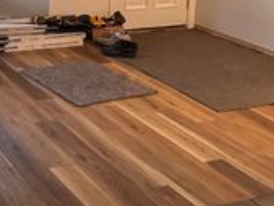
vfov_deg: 19.2
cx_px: -45
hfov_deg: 25.0
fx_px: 562
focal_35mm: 71
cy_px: -62
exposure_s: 1/60
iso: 640
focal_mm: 6.86
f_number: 1.78
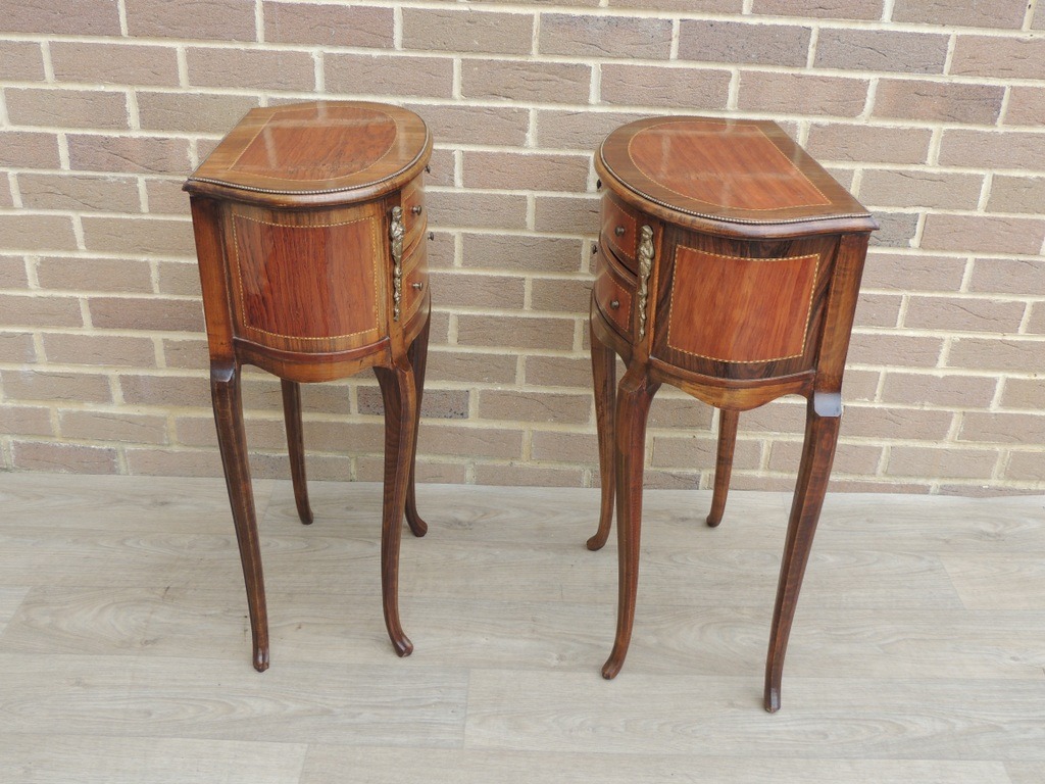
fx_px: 1057
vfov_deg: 40.7
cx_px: 522
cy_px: 392
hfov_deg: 52.6
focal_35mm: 35
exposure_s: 1/80
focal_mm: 6.2
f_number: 3.3
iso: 100
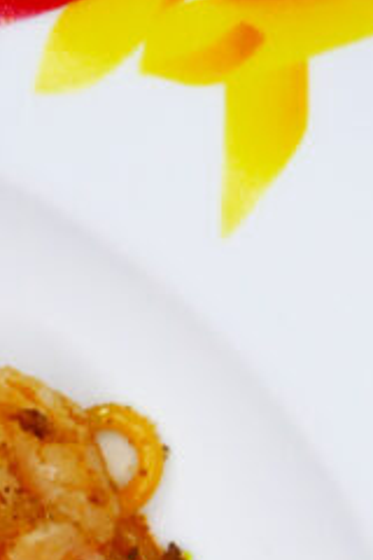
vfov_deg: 10.1
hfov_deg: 6.8
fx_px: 3108
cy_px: 742
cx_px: 445
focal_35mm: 200
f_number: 8
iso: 250
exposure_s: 1/80
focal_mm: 14.5
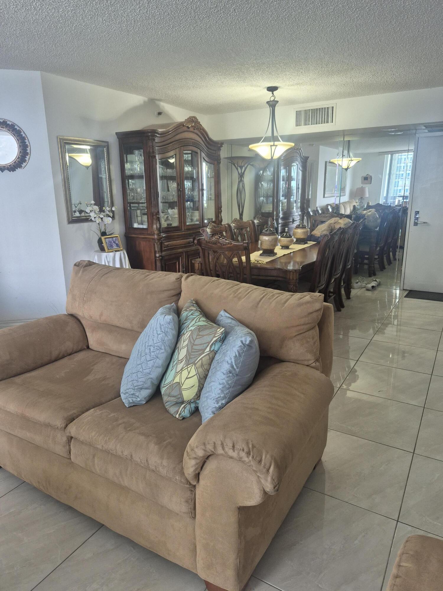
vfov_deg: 73.9
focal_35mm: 23
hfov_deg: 58.9
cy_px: 296
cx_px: 222
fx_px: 392
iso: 160
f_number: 1.8
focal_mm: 5.4
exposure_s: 1/120
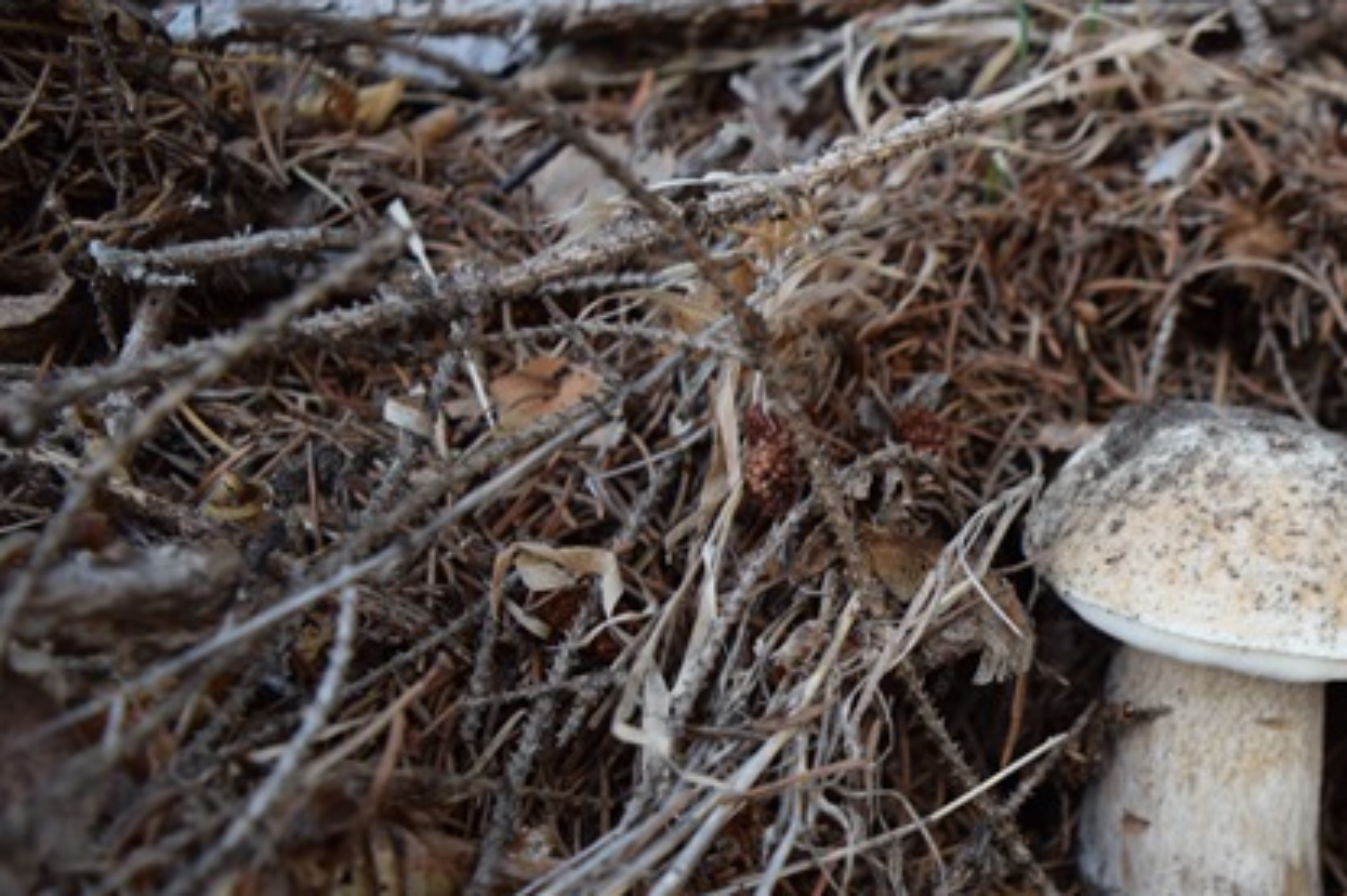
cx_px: 1233
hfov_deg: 36.9
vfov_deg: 26.8
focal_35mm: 50
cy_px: 575
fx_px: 1869
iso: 800
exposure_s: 1/125
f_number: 4
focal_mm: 18
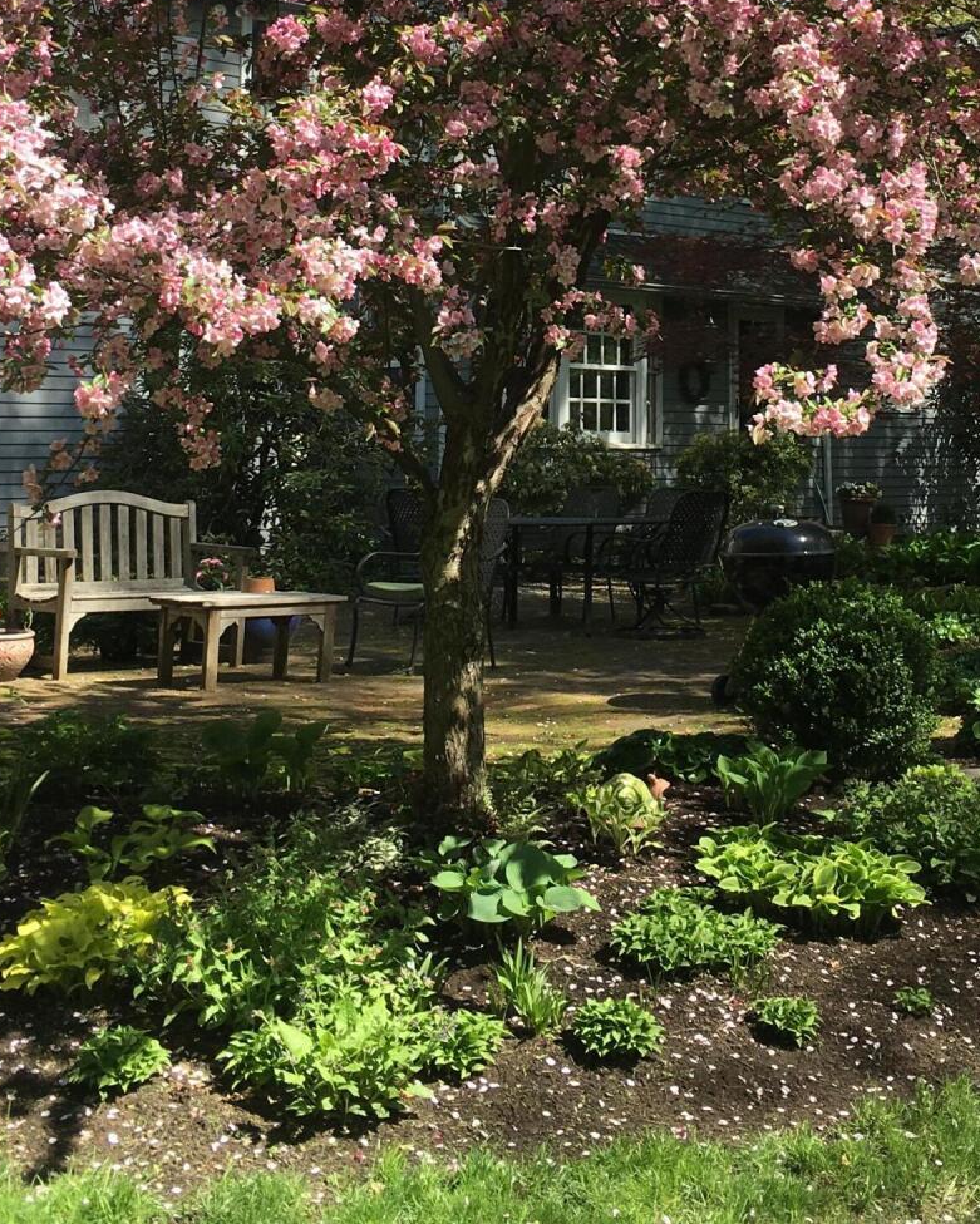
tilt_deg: +6.2
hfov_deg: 26.1
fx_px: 2102
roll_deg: -0.8
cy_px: 172
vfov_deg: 31.3
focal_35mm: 58
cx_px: 621
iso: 25
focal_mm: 4.15
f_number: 2.2
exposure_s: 1/545
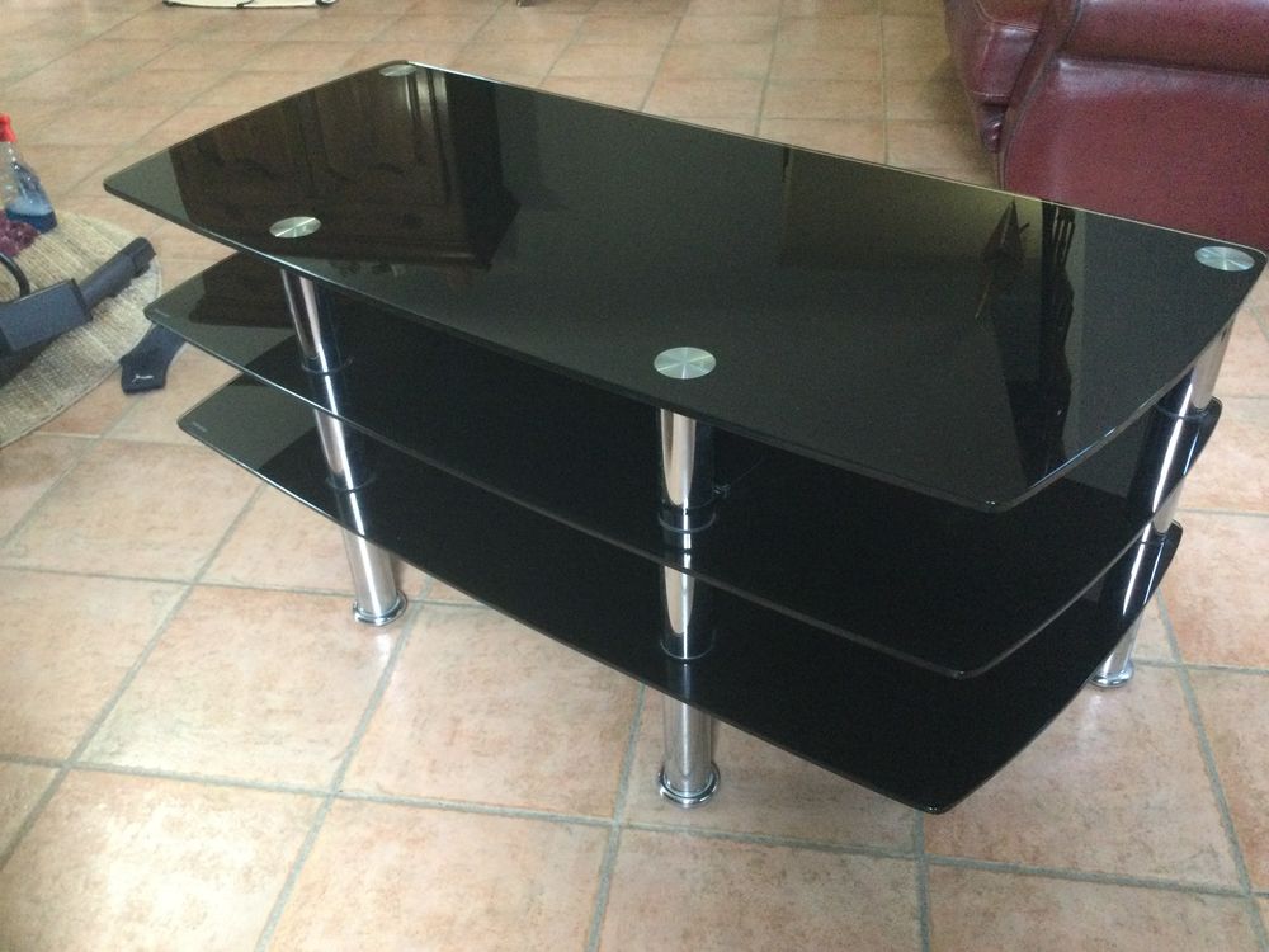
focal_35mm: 31
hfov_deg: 58.4
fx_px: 1136
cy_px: 476
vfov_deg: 45.4
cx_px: 634
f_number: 2.4
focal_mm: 3.3
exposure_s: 1/17
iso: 250
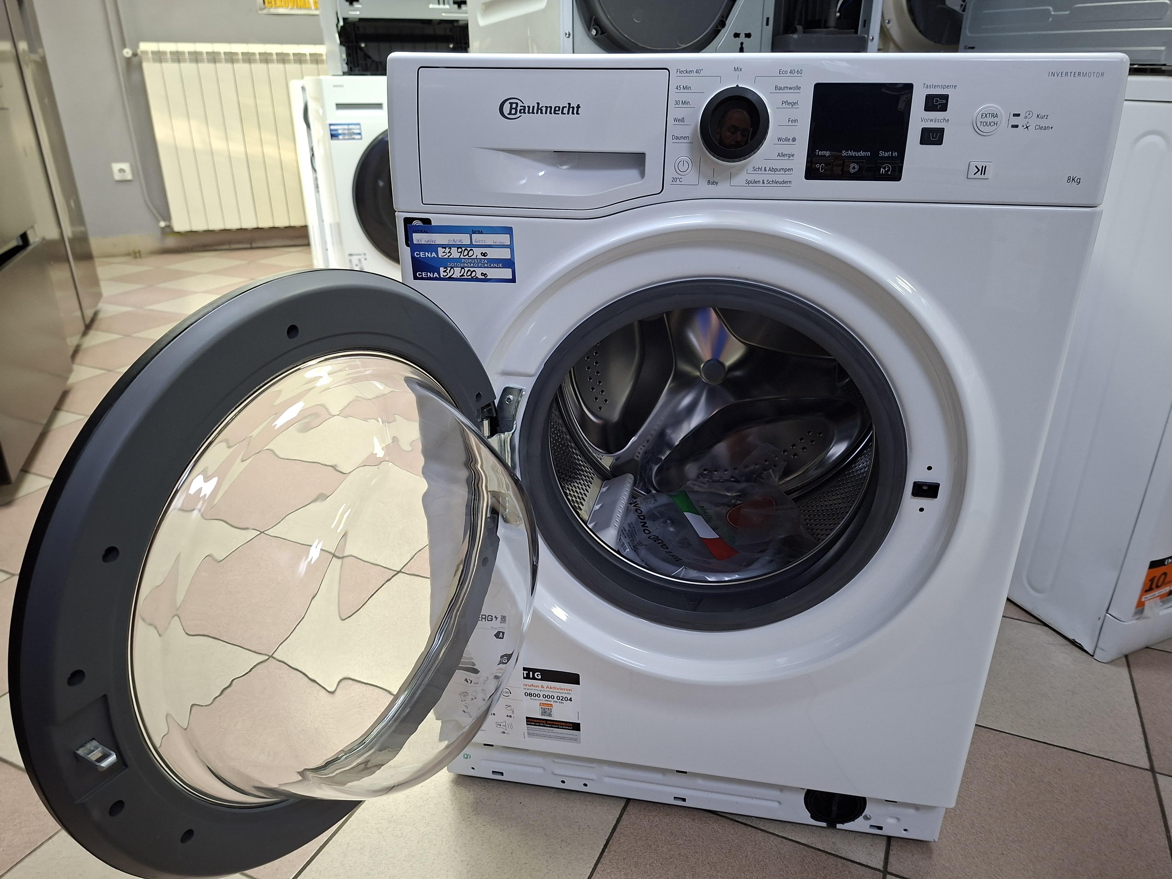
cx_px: 586
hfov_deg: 73.9
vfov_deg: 58.9
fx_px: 779
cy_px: 440
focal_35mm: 23
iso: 320
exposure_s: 1/50
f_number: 1.8
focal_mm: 5.54
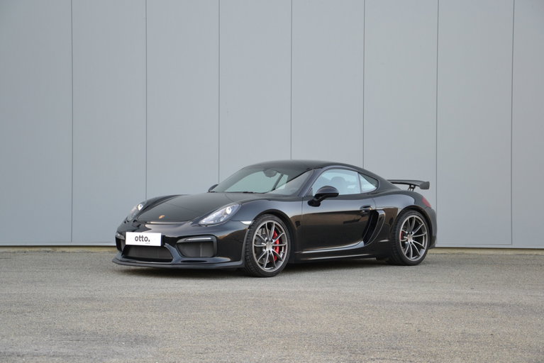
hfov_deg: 26.0
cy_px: 182
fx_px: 1179
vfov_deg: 17.5
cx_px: 272
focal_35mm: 78
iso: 400
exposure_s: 1/125
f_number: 5.6
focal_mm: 52
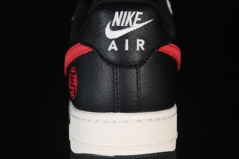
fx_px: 498
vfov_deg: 18.2
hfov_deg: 27.0
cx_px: 120
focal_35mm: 75
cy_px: 80
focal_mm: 50
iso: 160
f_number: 6.3
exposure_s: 1/60
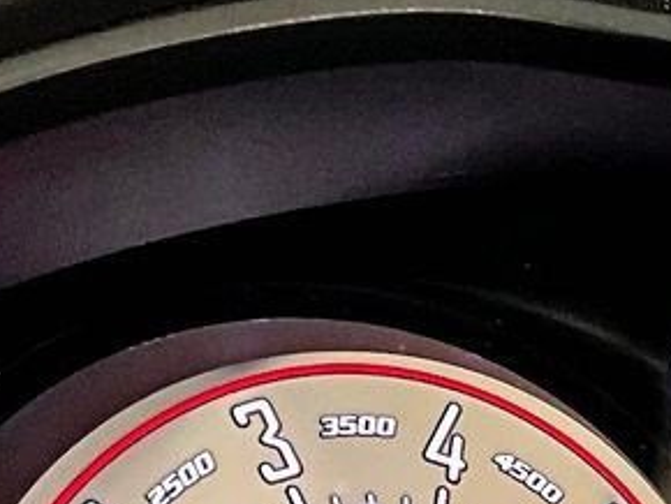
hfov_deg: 11.4
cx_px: 1259
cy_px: 707
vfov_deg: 9.1
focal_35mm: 160
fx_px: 3104
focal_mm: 3
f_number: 1.8
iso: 320
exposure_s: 1/47
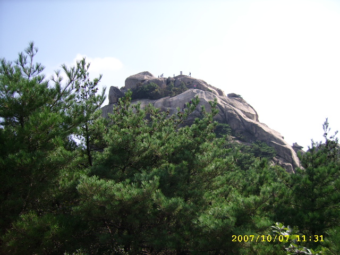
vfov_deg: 40.7
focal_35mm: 35
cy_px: 128
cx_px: 170
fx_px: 344
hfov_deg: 52.6
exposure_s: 1/706
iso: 50
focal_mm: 5.95
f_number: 2.8
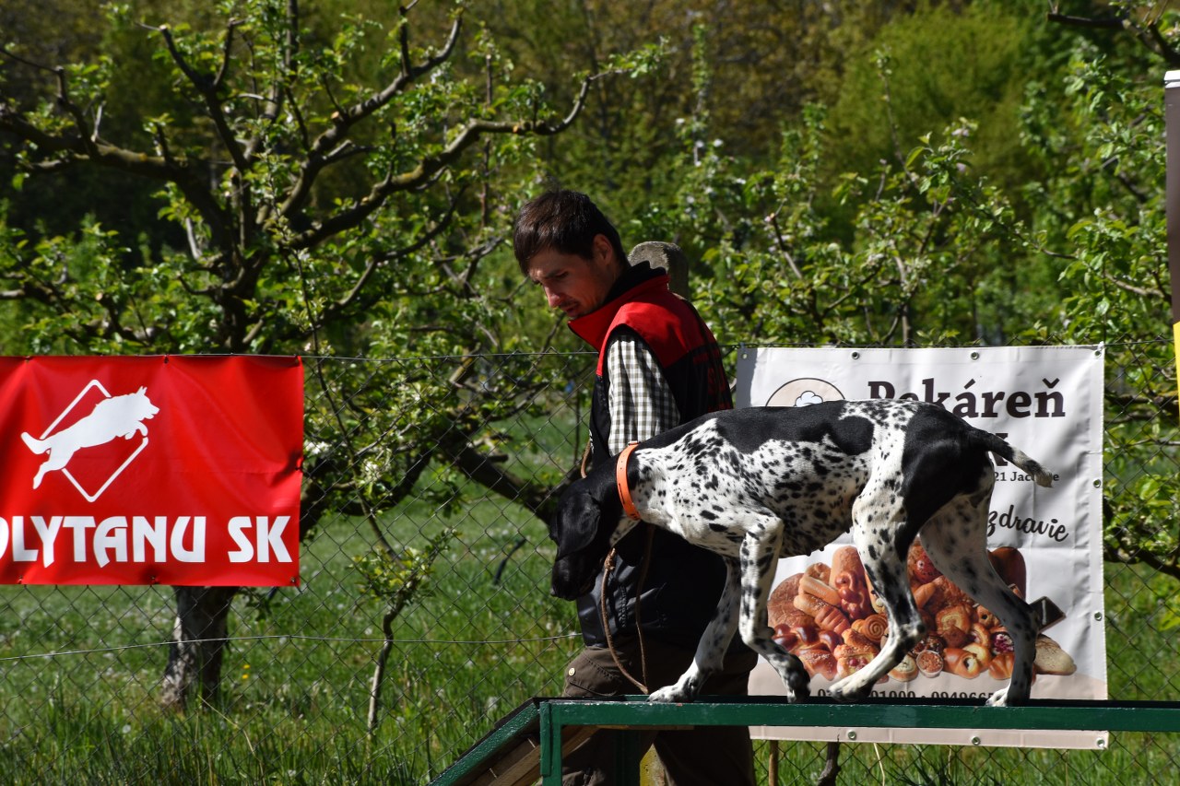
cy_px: 393
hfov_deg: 10.5
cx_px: 590
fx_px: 6390
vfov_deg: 7.0
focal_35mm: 195
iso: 200
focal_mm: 130
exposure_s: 1/500
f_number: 11
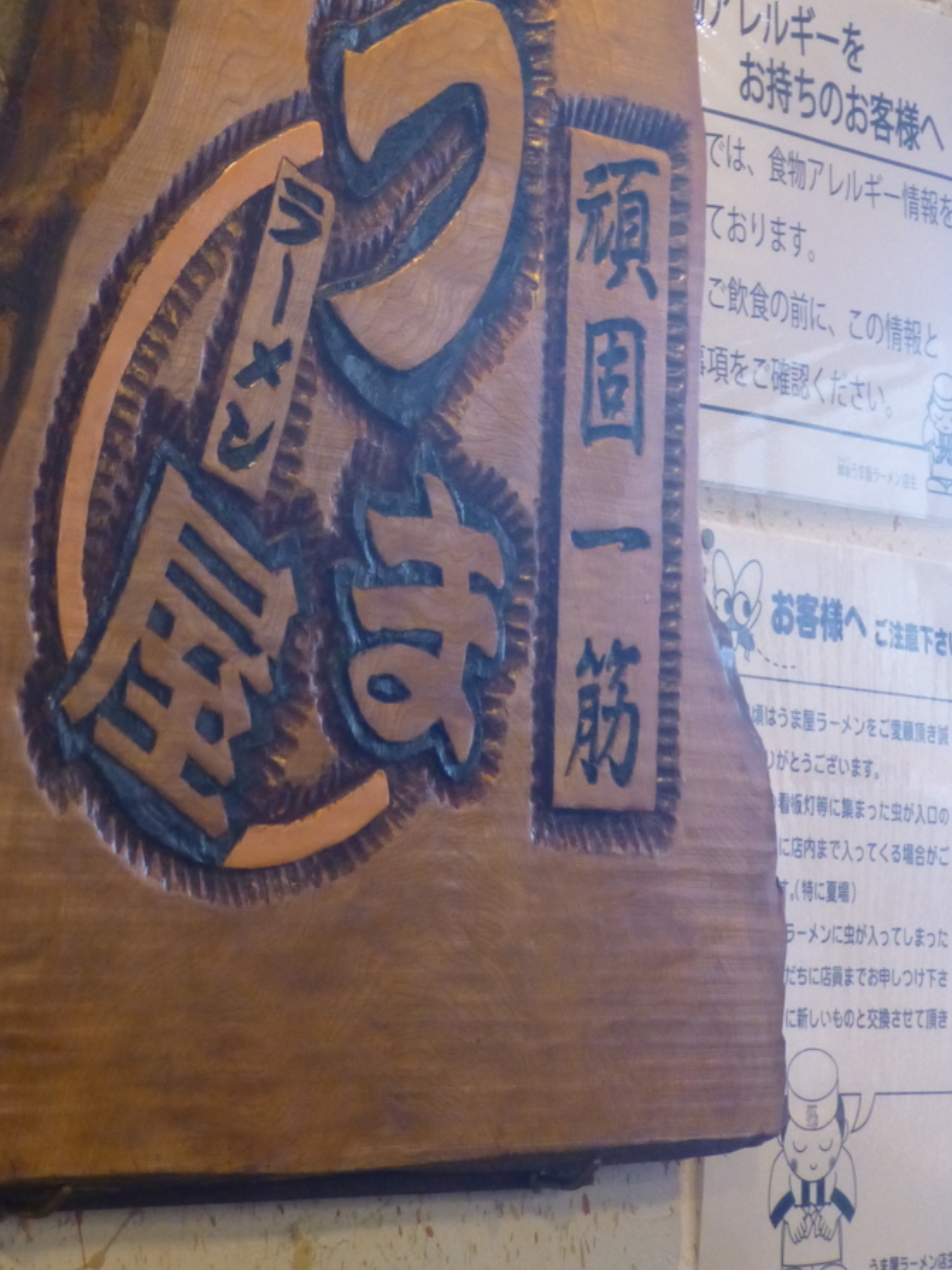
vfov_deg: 16.6
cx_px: 284
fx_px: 4328
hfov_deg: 12.5
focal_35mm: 118
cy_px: 315
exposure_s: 1/25
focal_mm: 11.7
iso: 400
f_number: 4.9
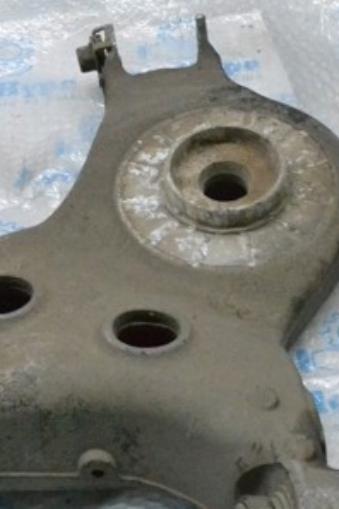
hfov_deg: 16.2
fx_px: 1186
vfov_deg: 24.2
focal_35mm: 84
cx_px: 91
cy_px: 284
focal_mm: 26
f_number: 11
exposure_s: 1/160
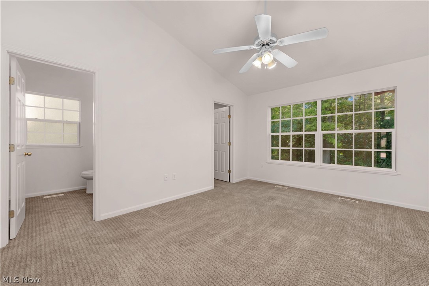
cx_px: 214
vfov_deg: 81.1
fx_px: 167
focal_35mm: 14
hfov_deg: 104.3
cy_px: 143
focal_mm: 14
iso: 160
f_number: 9
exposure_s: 1/60
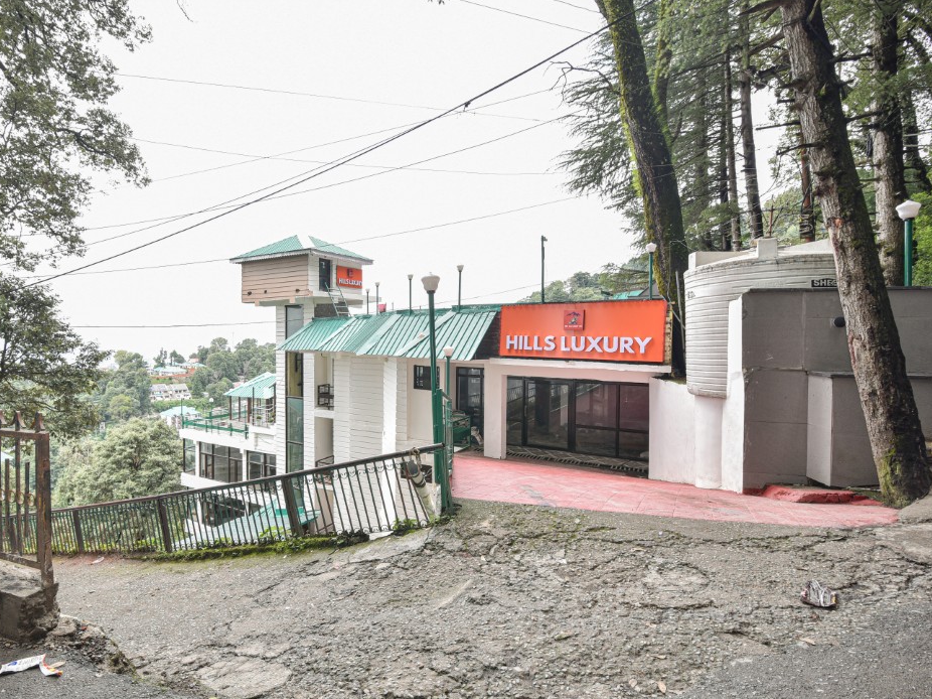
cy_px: 338
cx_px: 401
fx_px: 485
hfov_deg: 87.2
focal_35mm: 18
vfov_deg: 71.6
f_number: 8
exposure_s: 1/100
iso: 250
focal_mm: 16
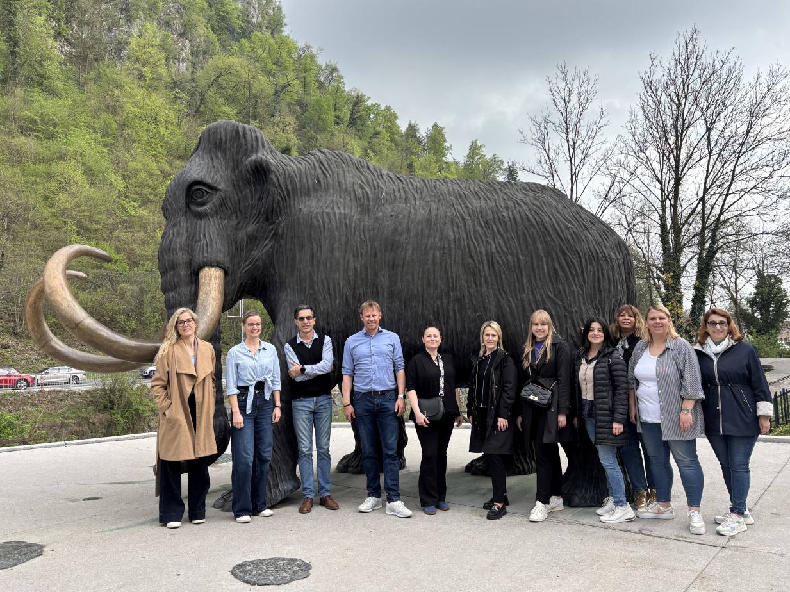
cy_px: 298
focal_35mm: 27
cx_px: 409
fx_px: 616
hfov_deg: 65.3
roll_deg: +1.3
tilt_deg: +4.8
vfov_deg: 51.3
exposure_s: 1/531
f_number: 1.6
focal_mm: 5.96
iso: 50
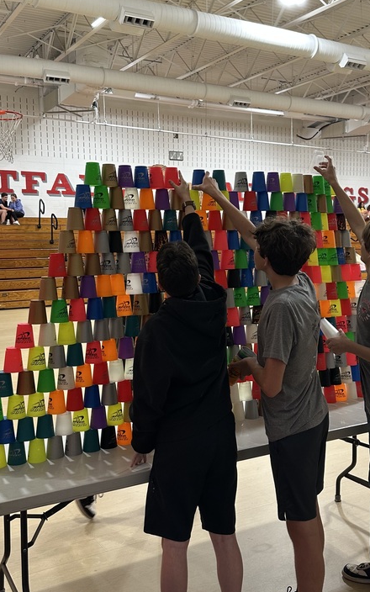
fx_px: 597
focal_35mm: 37
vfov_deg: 52.7
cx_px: 193
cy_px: 275
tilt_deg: -2.9
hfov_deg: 34.4
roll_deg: +0.7
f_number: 1.78
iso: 125
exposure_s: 1/60
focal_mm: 6.86
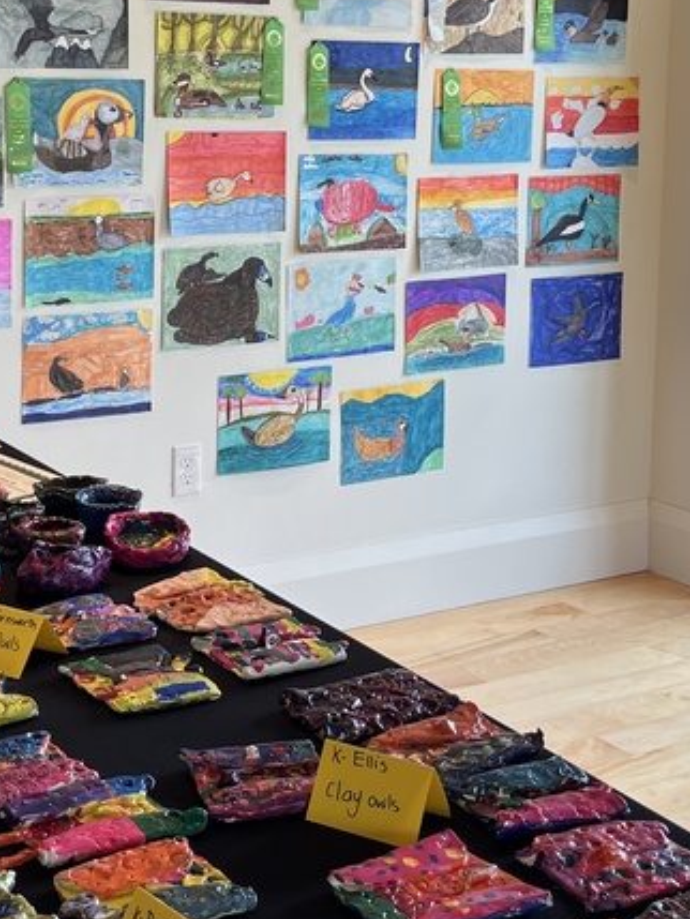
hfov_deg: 23.5
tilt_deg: -5.8
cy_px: 206
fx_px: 1647
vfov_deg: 30.5
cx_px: 214
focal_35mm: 62
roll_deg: +0.1
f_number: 1.6
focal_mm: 5.1
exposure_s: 1/120
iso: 40
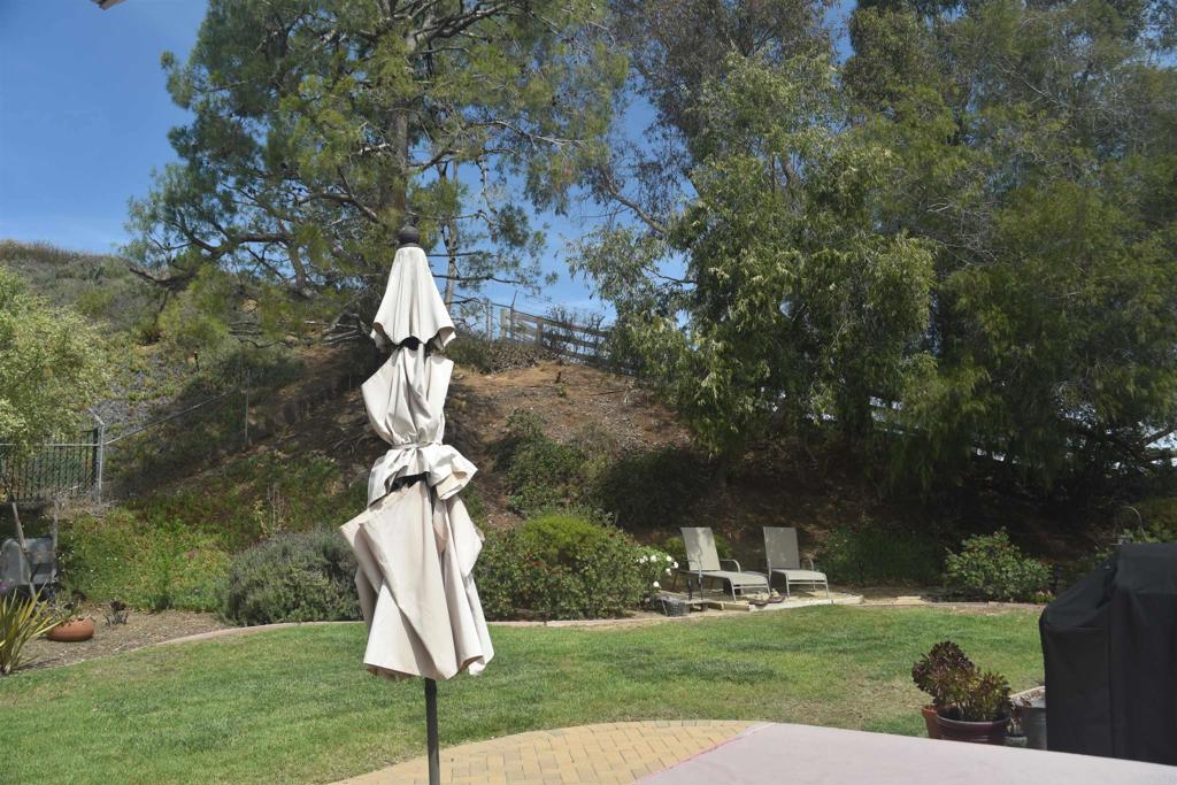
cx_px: 588
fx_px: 916
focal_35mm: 28
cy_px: 392
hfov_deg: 65.5
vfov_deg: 46.4
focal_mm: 28
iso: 200
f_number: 9
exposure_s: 1/320
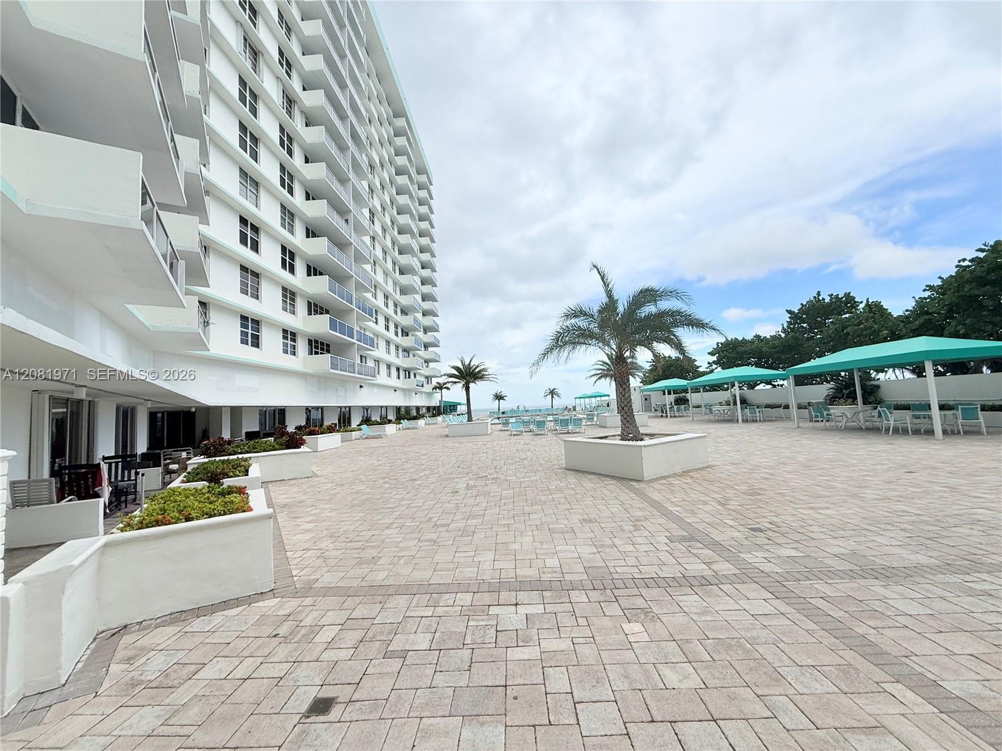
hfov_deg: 102.1
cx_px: 501
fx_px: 405
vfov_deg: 85.7
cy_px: 376
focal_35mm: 14
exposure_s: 1/2320
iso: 50
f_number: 2.2
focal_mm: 2.22
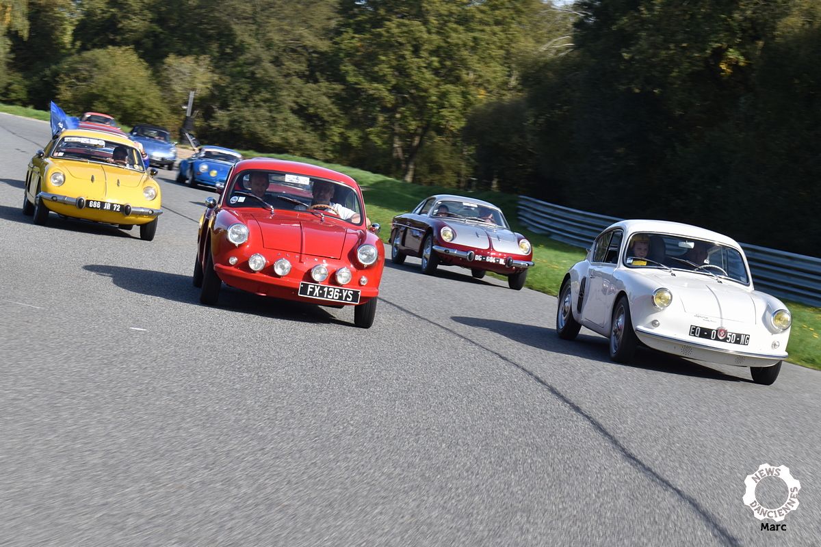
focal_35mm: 82
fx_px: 1881
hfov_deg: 24.6
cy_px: 274
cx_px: 410
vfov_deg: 16.6
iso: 100
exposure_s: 1/50
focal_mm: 55
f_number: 16
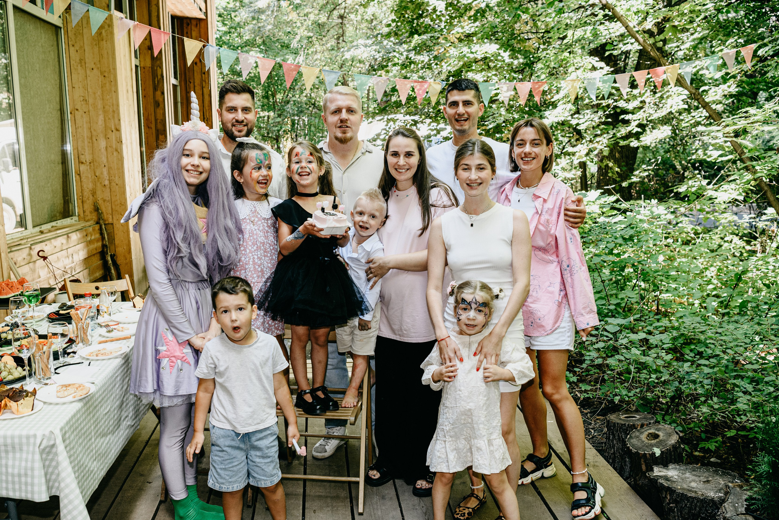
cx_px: 359
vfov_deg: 39.9
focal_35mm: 33
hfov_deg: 57.2
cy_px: 293
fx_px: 714
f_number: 3.5
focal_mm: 27
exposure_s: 1/160
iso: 320
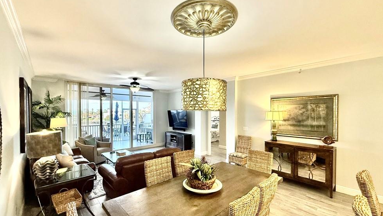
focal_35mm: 16
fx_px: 162
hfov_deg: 99.4
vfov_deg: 67.0
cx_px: 188
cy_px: 115
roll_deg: +0.6
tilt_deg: +0.5
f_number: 2.2
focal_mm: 2.22
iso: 250
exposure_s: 1/120
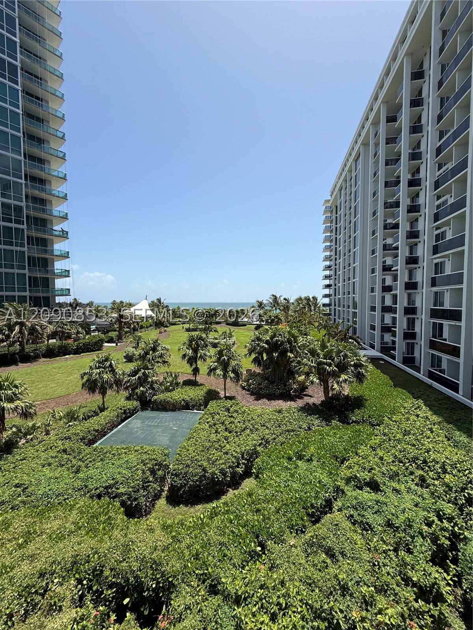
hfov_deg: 85.7
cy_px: 315
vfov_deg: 102.1
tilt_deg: -1.6
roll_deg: -0.2
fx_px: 255
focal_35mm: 14
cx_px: 236
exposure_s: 1/2237
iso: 50
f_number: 2.2
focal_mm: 2.22
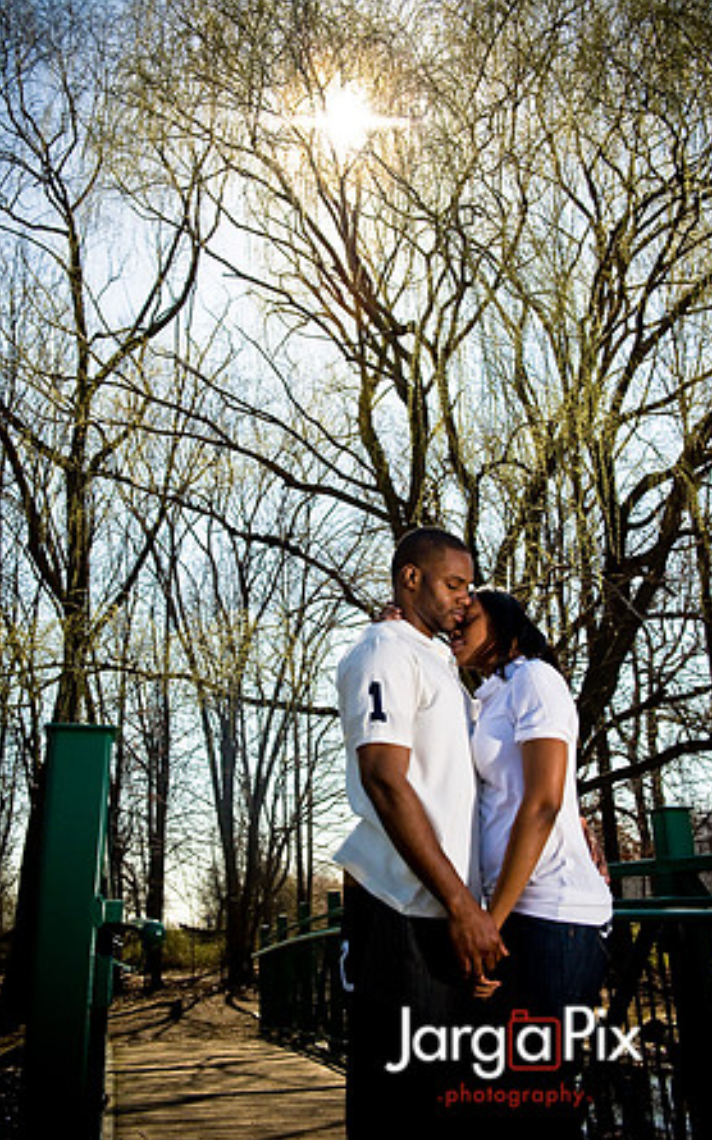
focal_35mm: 35
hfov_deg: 36.3
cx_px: 347
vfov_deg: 55.3
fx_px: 1087
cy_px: 566
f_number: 5.6
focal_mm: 34
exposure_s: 1/8000
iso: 1600
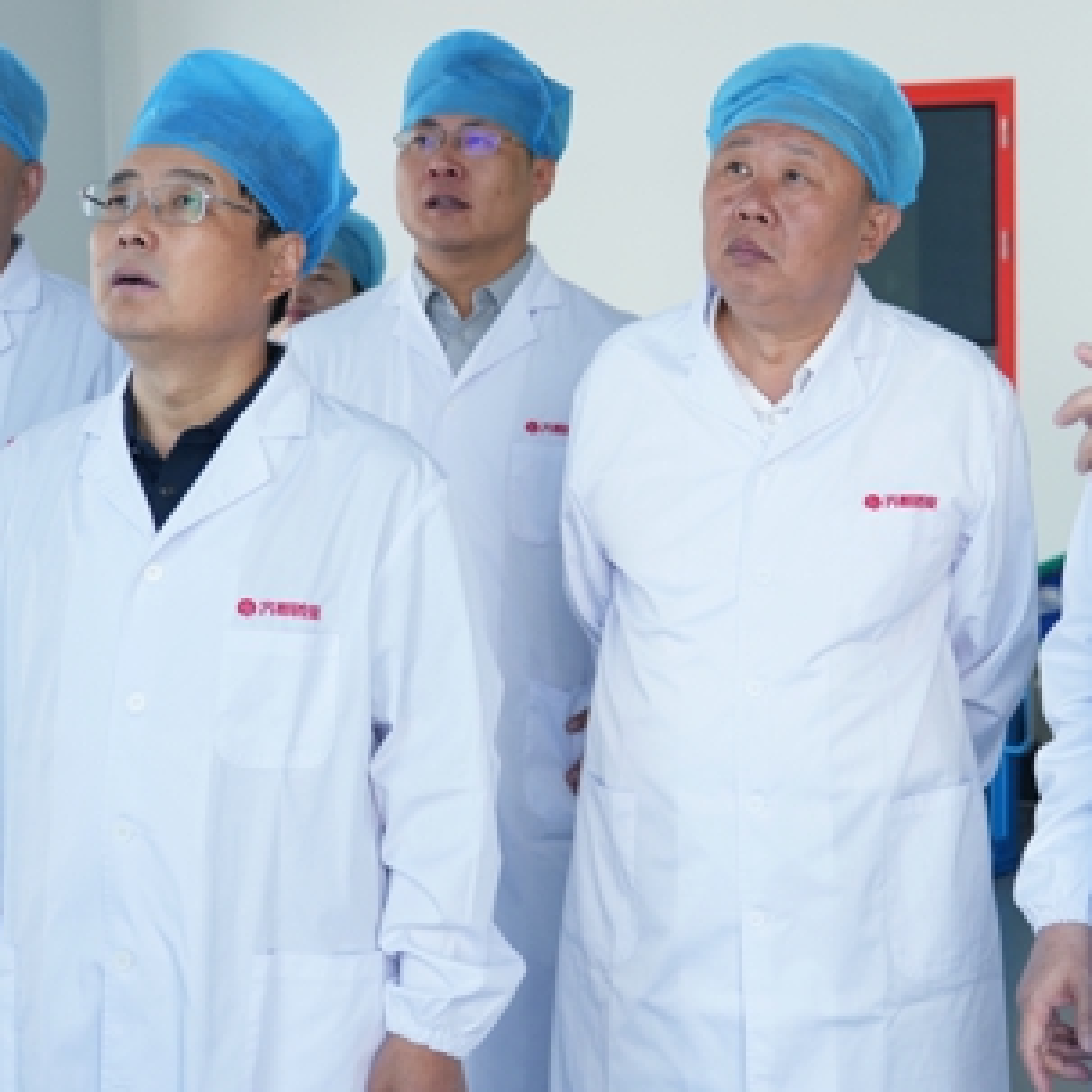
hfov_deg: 24.9
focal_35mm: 69
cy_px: 469
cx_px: 735
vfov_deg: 25.0
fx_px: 2463
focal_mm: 41
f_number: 4
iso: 640
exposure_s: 1/160
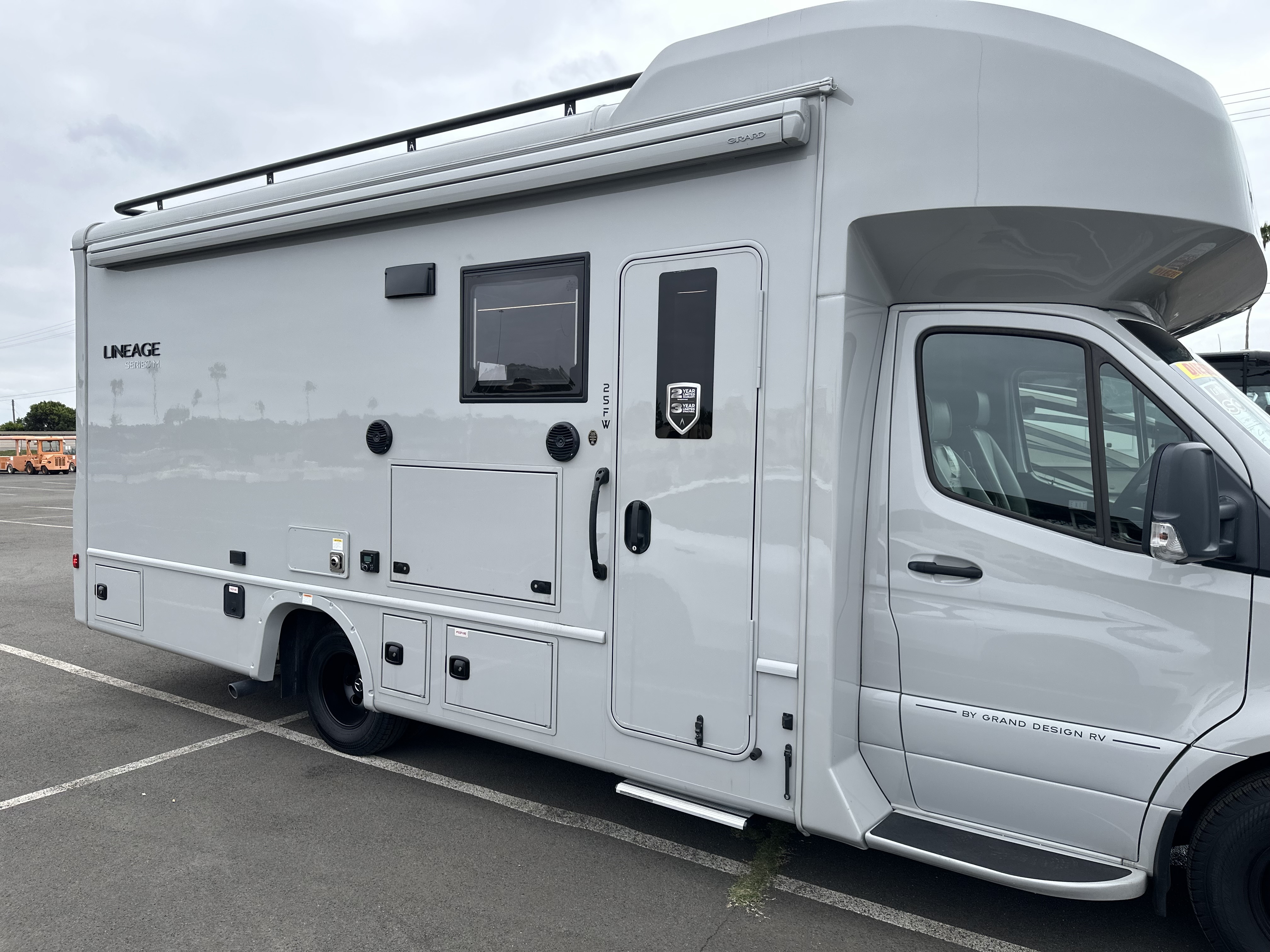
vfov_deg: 56.8
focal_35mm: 24
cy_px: 476
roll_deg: +0.3
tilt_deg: -2.3
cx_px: 635
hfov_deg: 71.6
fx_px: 881
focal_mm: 6.86
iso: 80
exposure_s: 1/1453
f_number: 1.78
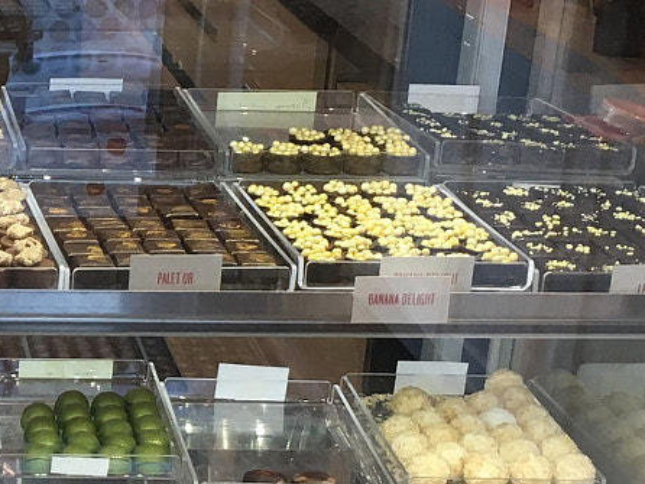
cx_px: -204
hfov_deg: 17.6
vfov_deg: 14.2
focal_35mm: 104
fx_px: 1939
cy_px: 358
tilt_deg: -19.9
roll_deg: -0.4
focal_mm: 4.15
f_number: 2.2
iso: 25
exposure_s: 1/30
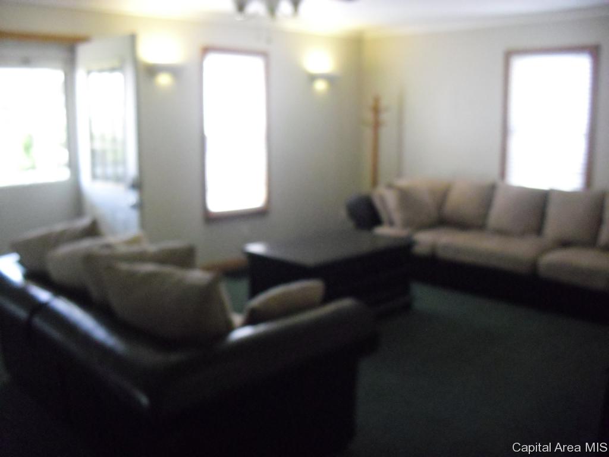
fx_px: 633
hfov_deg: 51.4
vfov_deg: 39.7
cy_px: 228
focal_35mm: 36
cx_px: 304
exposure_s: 1/100
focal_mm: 6.3
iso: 800
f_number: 3.1
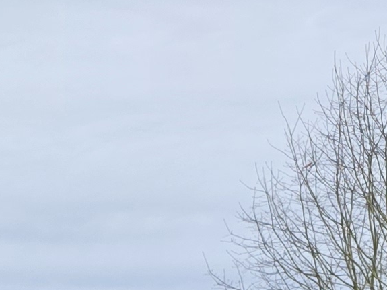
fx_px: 1788
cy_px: 996
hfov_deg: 11.9
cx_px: -158
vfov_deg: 7.6
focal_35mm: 160
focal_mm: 6.3
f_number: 1.7
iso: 80
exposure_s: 1/3229
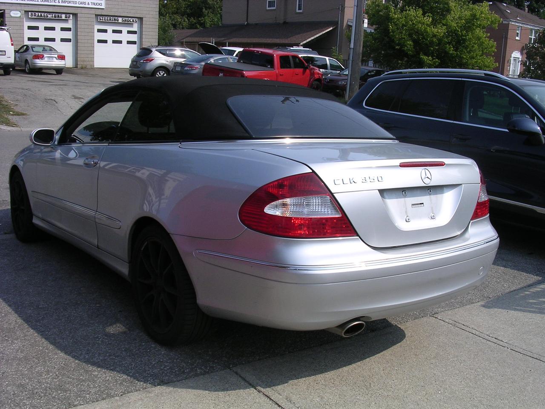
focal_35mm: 38
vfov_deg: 37.7
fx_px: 598
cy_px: 204
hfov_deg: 49.0
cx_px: 272
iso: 100
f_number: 5.6
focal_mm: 5.8
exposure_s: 1/436
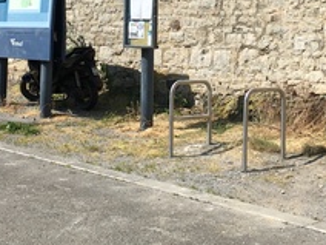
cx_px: 194
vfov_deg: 17.4
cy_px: -28
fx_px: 772
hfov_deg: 23.8
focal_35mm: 82
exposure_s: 1/1876
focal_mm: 4.15
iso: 25
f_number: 2.2
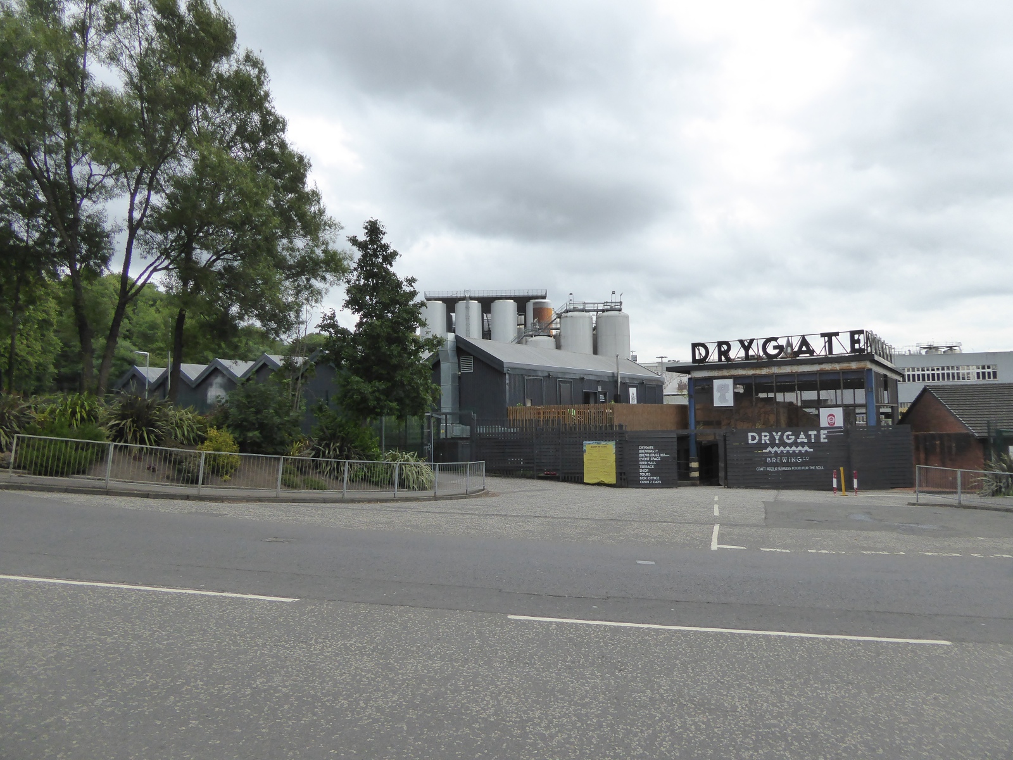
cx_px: 506
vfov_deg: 54.9
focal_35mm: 25
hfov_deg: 69.4
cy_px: 380
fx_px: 732
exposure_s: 1/320
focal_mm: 4.3
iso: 200
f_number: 3.3
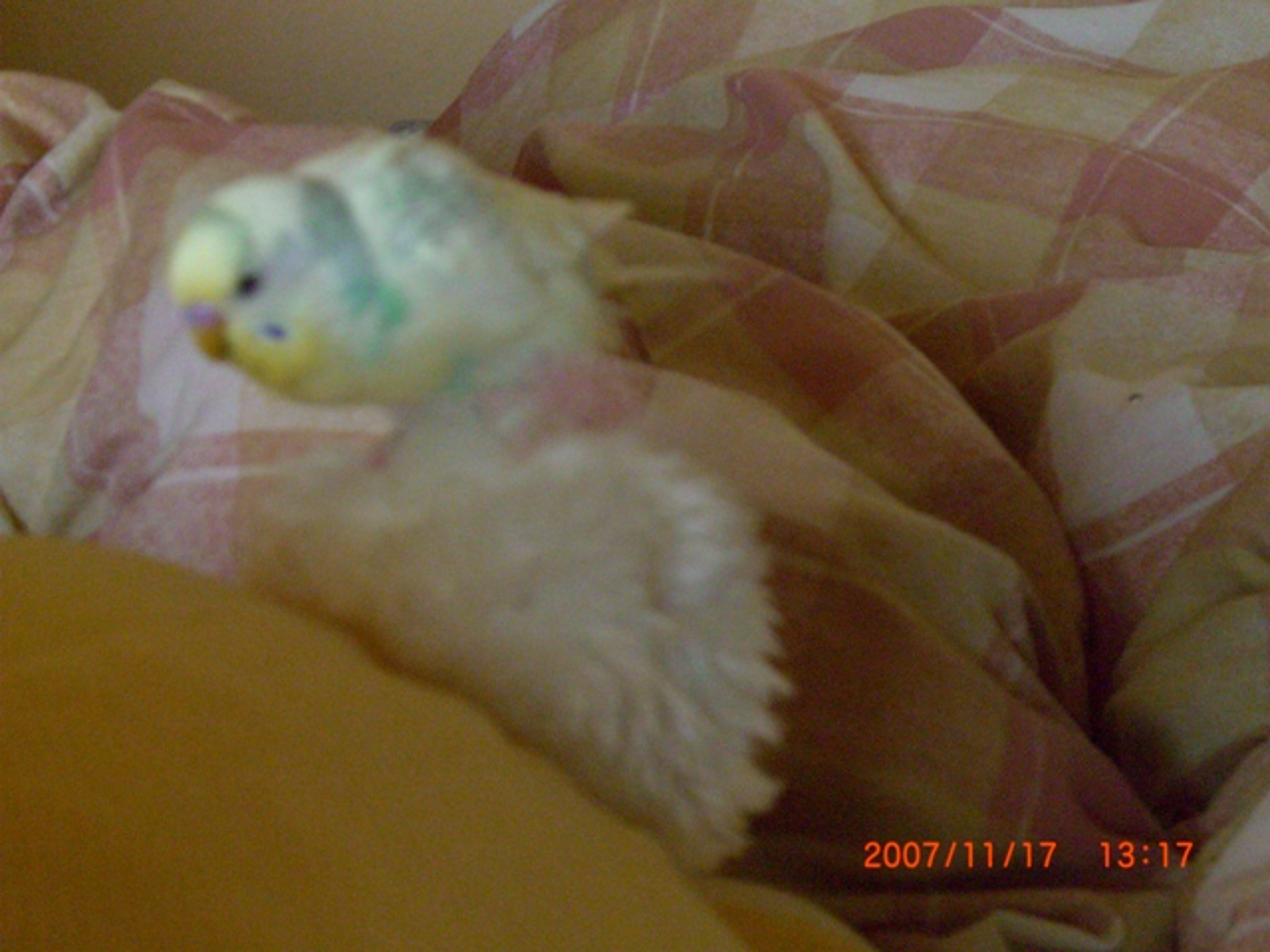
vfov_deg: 13.0
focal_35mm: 114
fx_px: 4182
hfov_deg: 17.3
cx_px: 635
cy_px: 476
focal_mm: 23.7
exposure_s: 1/40
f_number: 5.4
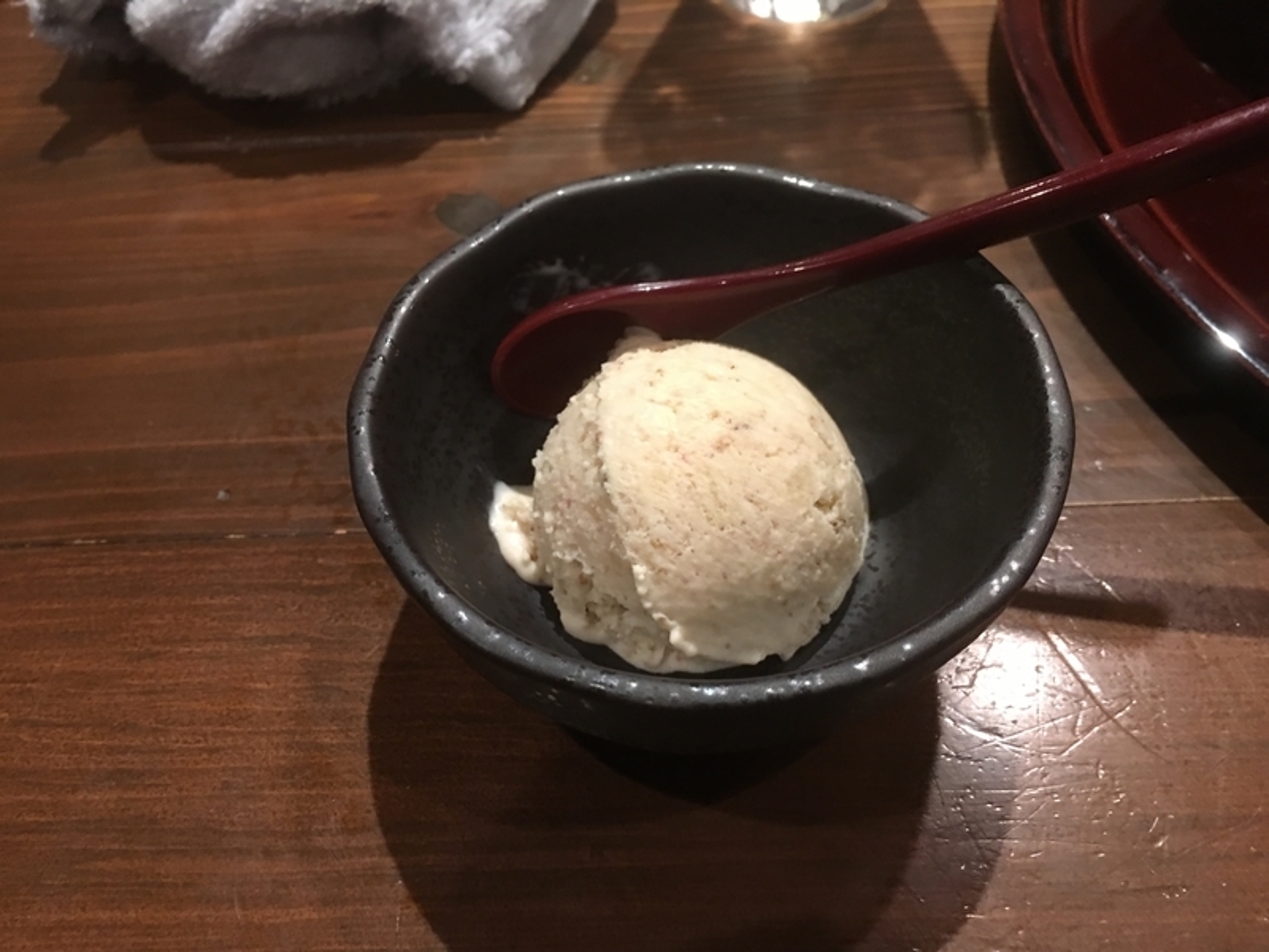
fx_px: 1063
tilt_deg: -51.6
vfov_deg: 48.2
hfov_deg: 61.7
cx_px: 634
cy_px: 476
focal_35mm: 29
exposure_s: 1/8
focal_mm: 4.15
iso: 100
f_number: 2.2
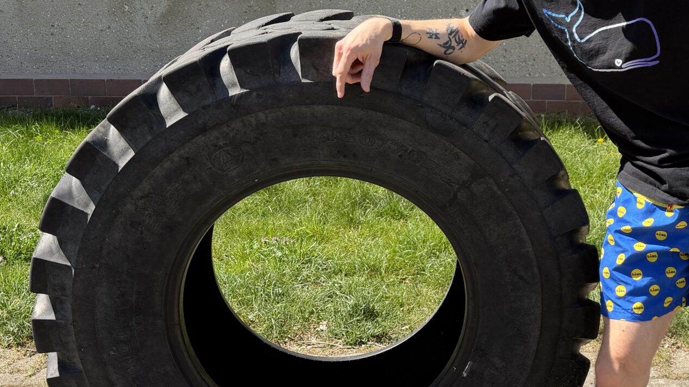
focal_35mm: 53
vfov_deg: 22.6
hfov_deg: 38.4
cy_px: 172
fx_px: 968
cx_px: 493
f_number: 1.78
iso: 80
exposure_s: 1/1292
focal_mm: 6.76
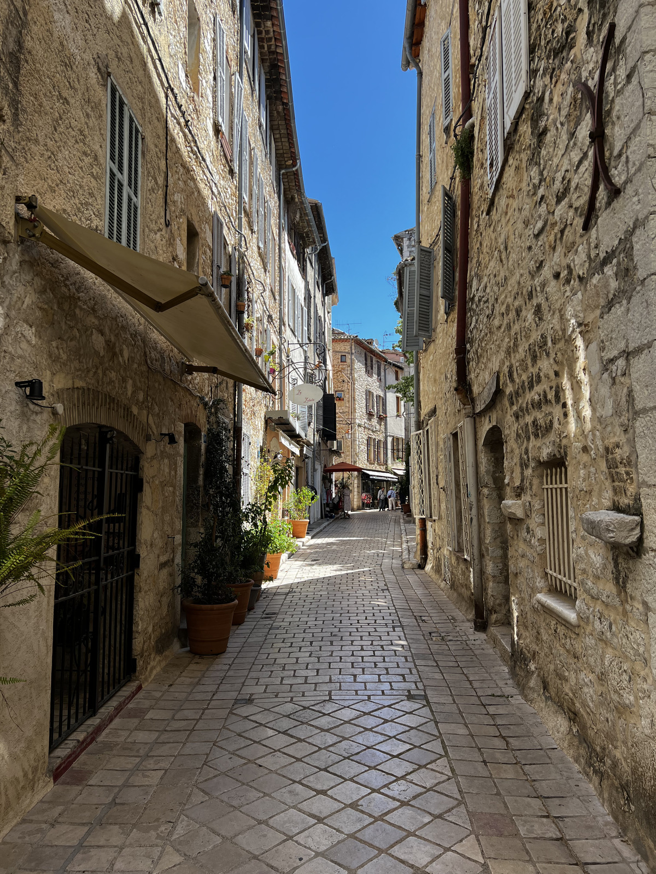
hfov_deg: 53.1
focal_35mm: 26
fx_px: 657
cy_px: 437
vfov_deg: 67.3
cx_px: 328
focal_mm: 5.7
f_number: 1.5
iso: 50
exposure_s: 1/1209
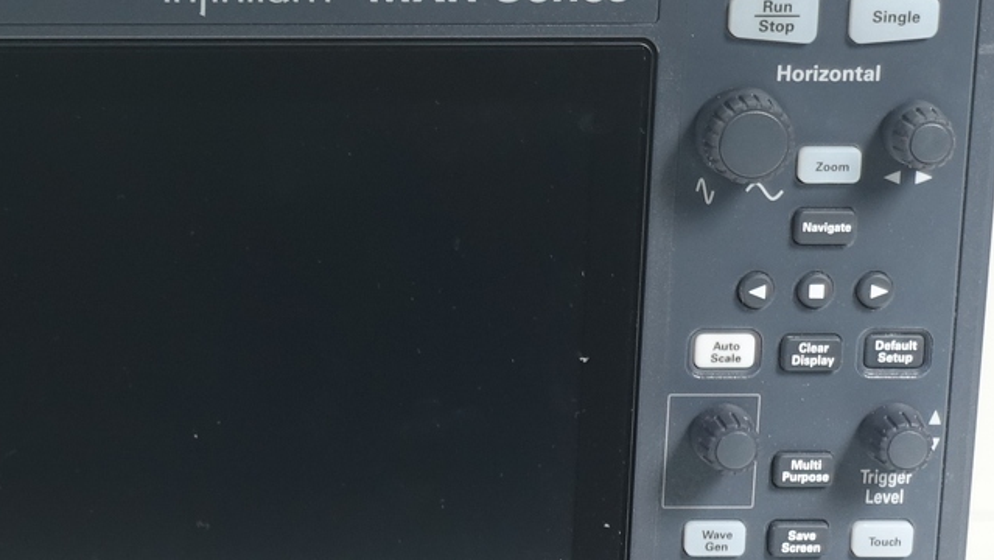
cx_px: -117
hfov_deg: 13.9
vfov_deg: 8.0
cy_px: 601
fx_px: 3981
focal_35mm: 151
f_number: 3.2
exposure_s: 1/80
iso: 125
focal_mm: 16.39
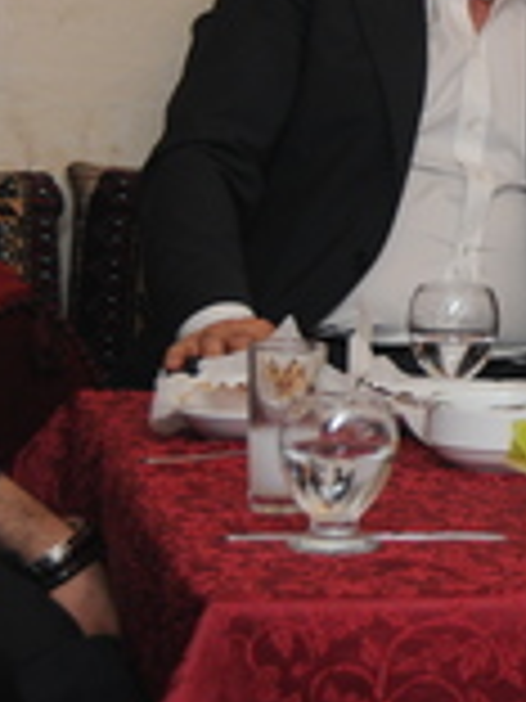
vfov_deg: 10.6
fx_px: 3768
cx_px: 922
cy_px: 70
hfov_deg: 7.7
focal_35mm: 186
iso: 400
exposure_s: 1/60
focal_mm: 42
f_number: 5.6
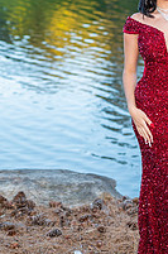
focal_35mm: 157
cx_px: 179
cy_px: 44
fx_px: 1105
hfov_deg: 8.6
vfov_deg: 13.0
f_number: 2.8
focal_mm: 70
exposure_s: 1/200
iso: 320
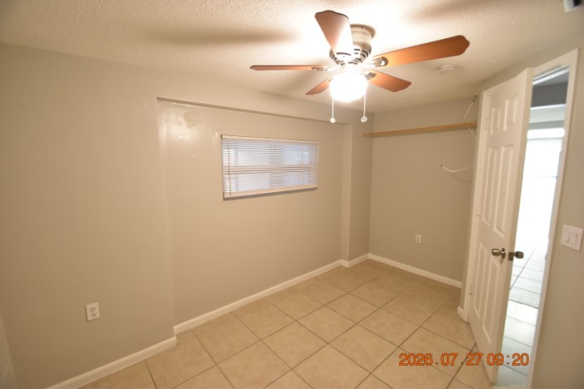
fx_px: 243
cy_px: 194
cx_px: 292
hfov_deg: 100.4
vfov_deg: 77.3
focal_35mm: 15
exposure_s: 1/10
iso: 800
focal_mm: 10
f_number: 3.5
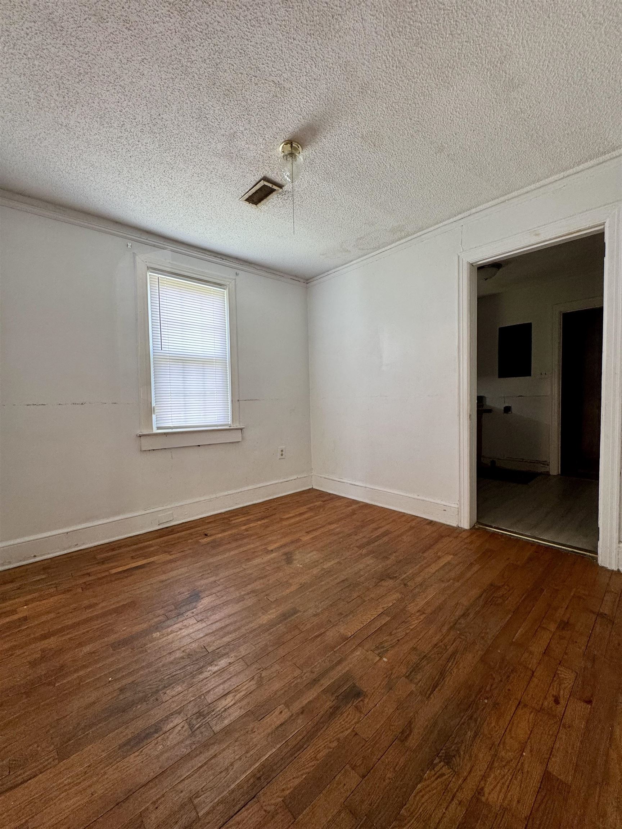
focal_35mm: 14
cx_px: 311
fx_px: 335
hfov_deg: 85.7
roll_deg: +1.5
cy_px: 414
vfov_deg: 102.1
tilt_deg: -3.2
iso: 160
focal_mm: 2.22
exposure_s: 1/60
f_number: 2.2
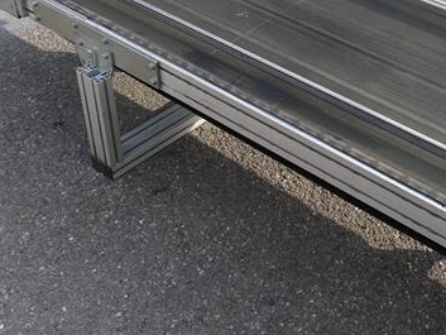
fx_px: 748
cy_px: 86
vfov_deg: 25.0
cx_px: 318
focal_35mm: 58
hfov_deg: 32.8
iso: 100
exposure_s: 1/250
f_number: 5.6
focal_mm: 16
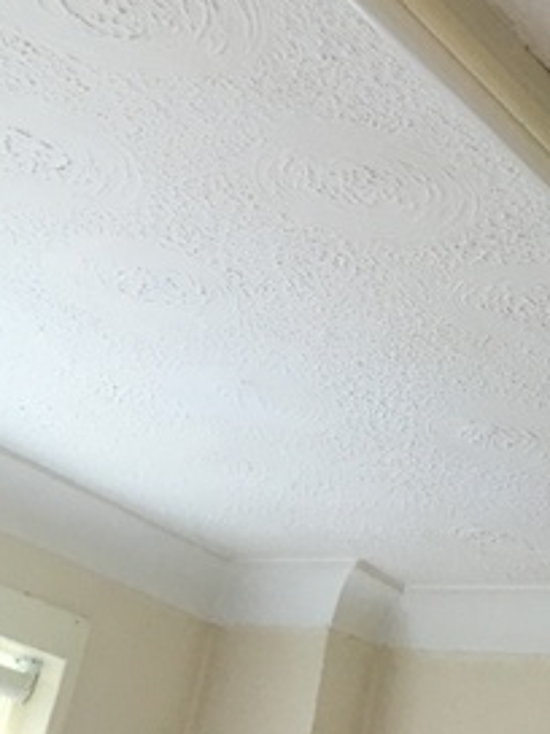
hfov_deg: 22.4
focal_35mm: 64
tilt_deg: +38.6
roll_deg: -8.6
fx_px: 1356
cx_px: 488
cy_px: -67
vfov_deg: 27.7
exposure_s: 1/33
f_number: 2.2
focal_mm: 4.15
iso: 125
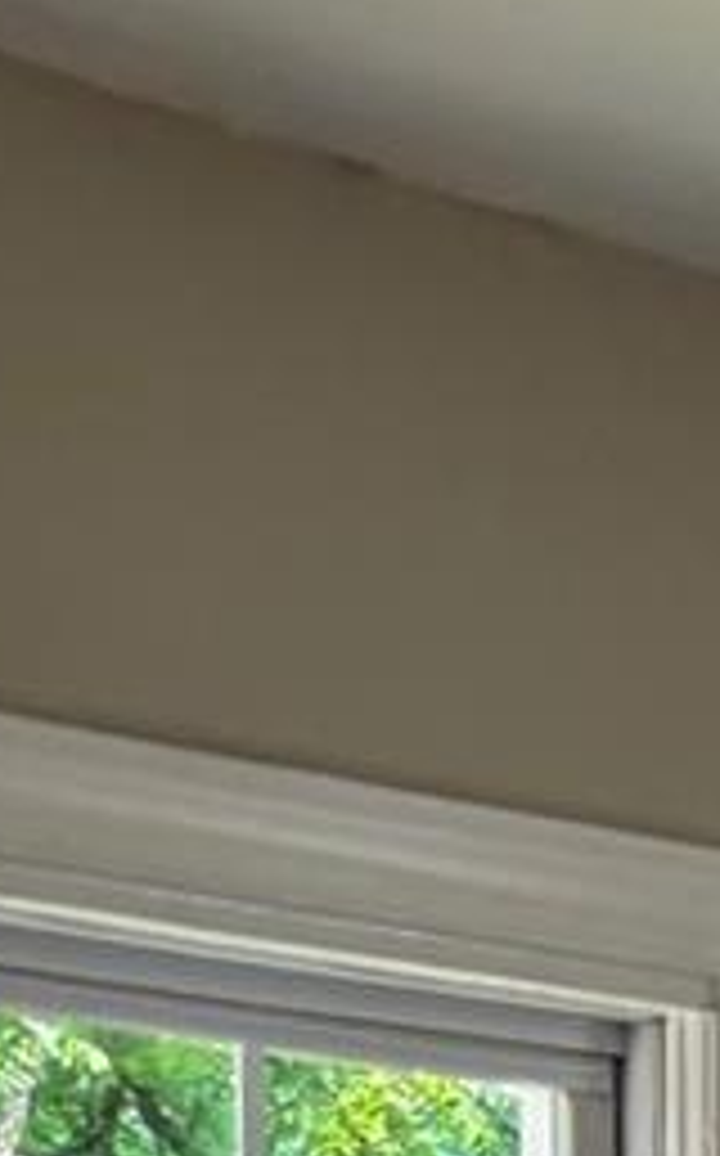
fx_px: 5195
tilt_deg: -8.9
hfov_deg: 7.5
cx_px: 1660
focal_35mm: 165
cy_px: 2550
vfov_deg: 11.1
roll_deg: -0.4
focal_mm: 5.96
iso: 80
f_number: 1.6
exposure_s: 1/120
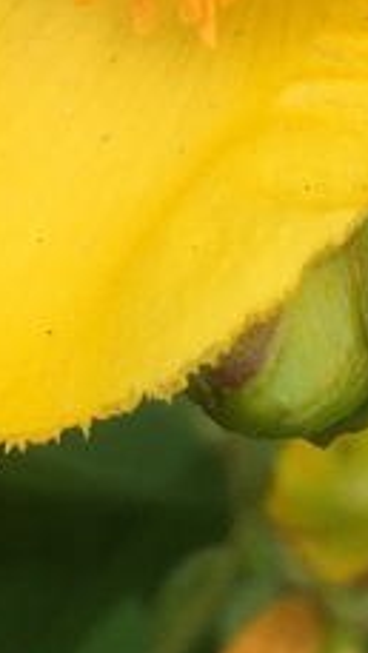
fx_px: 2409
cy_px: -348
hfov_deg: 8.7
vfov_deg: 14.4
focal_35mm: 139
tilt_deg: -41.1
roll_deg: -2.5
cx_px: 331
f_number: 2.2
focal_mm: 4.15
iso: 25
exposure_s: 1/295
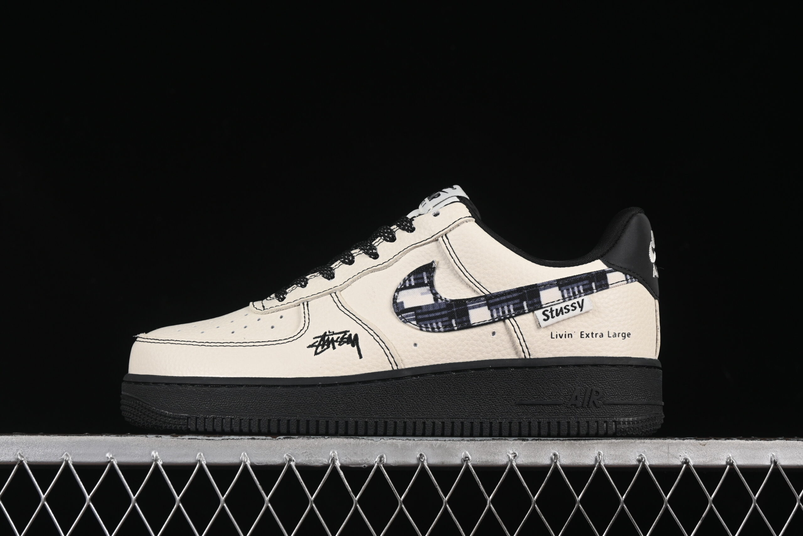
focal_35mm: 75
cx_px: 402
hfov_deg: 27.0
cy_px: 268
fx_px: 1673
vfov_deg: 18.2
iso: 160
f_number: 8
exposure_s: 1/60
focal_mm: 50
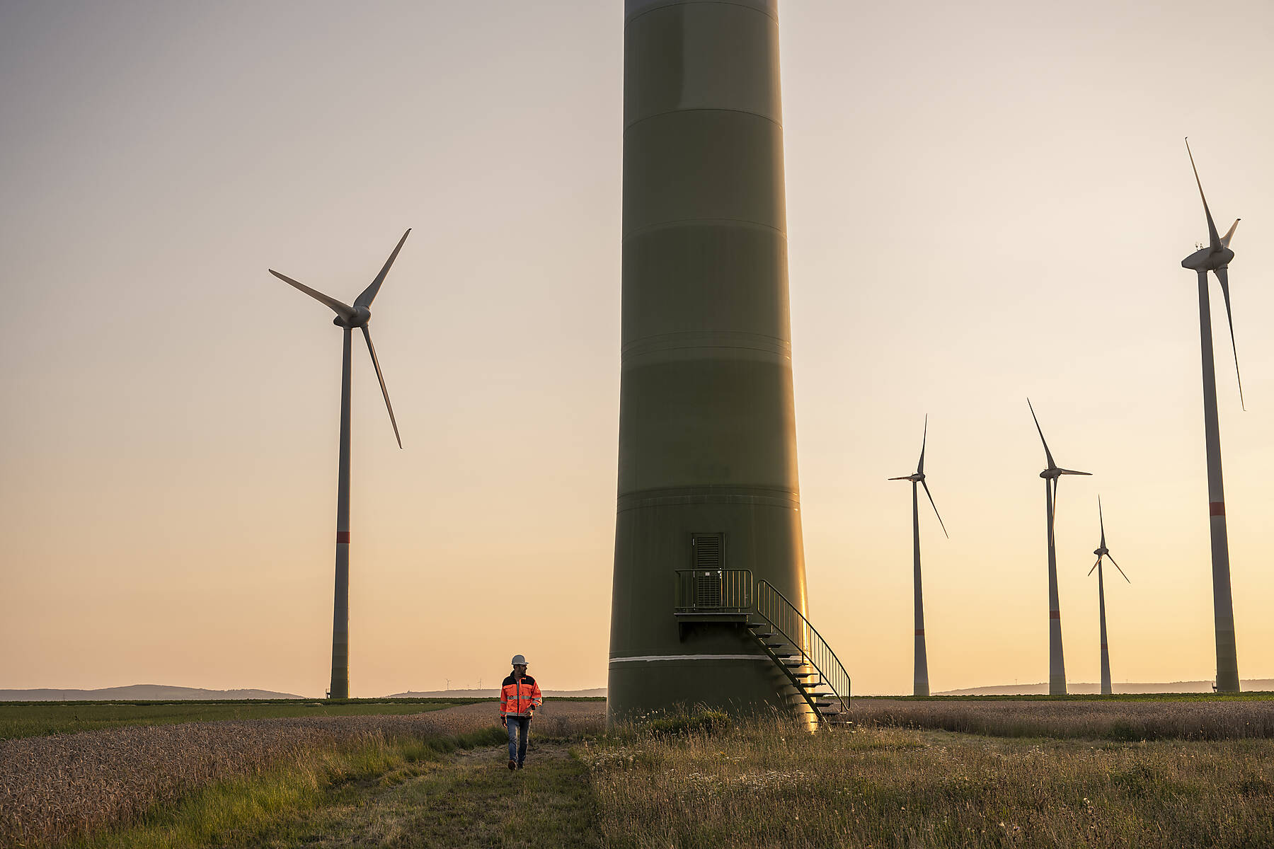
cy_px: 424
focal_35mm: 46
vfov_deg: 29.2
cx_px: 637
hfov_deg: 42.7
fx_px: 1628
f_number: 5
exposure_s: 1/320
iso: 200
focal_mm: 46
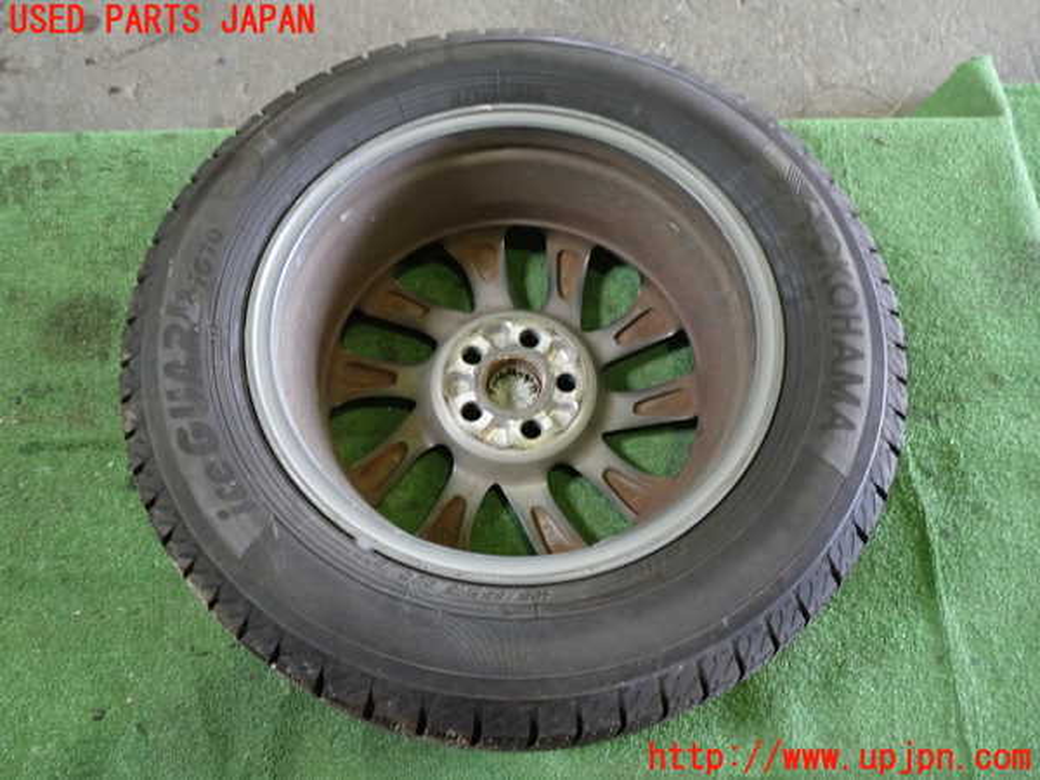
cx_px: 520
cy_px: 390
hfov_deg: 60.0
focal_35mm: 30
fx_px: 901
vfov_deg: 46.8
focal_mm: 5.4
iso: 400
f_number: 2.3
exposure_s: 1/30
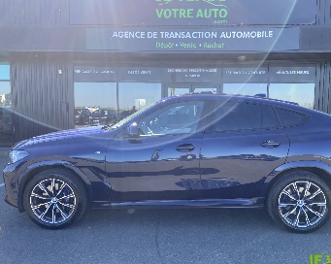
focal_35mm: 31
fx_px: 303
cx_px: 180
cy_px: 140
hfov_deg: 57.2
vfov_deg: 47.0
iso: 32
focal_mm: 4.25
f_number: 1.8
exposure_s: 1/432
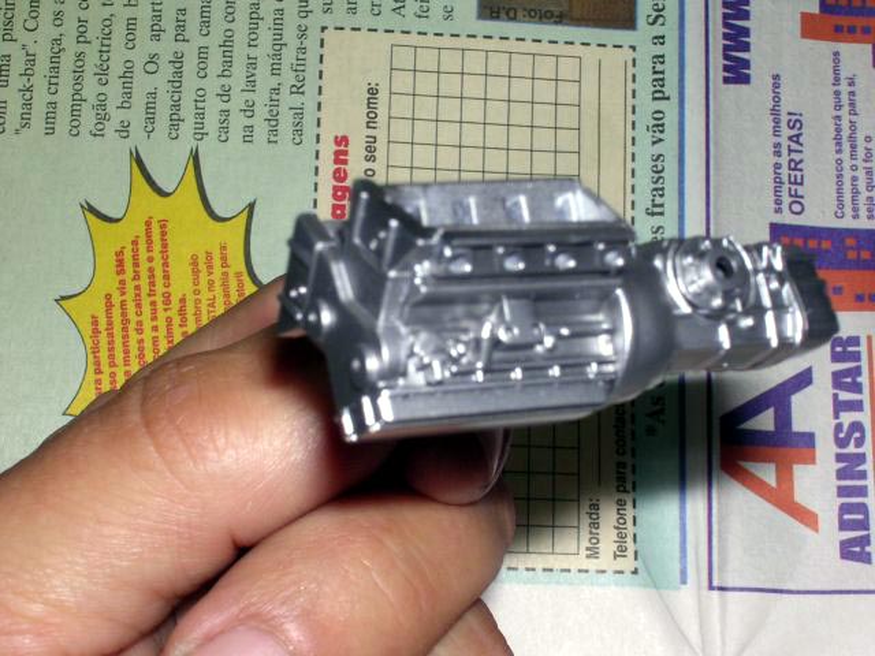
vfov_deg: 17.2
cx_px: 438
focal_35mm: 86
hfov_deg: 22.8
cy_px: 328
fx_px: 2174
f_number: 8.2
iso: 100
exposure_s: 1/60.1
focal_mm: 13
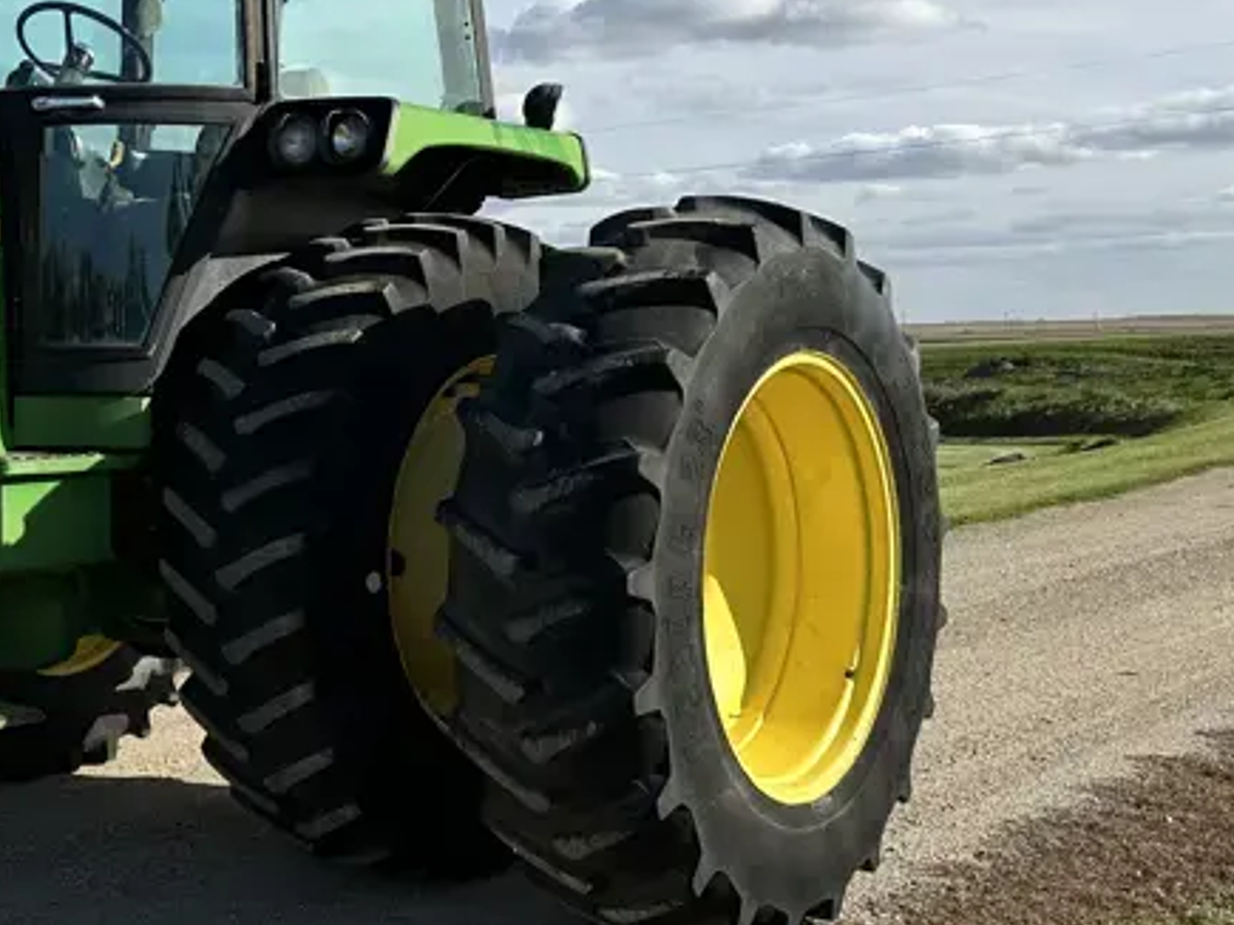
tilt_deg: -1.6
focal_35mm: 53
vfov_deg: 27.5
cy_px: 377
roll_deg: +1.9
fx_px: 1889
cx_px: -54
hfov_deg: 32.7
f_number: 1.78
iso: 80
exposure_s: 1/4348
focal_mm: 6.86
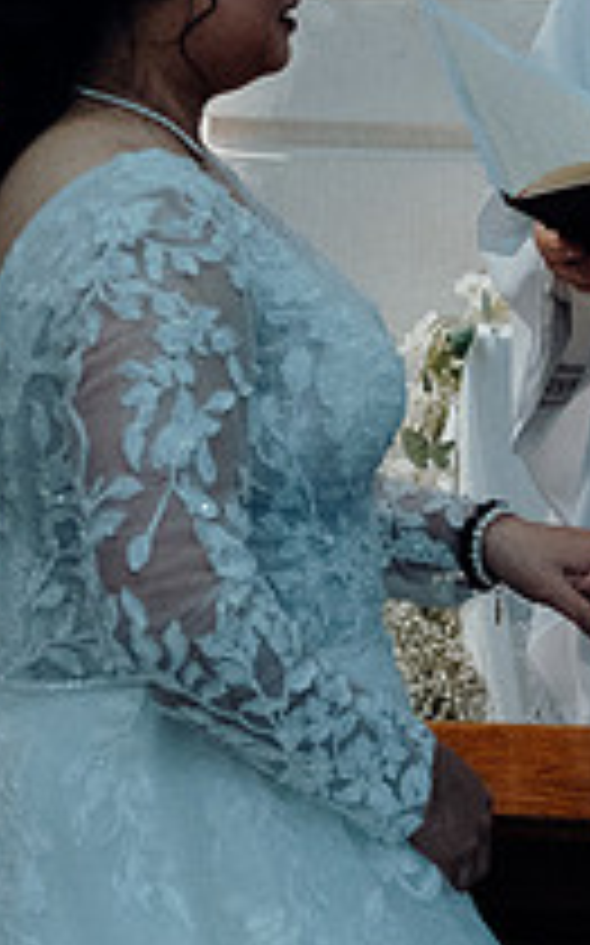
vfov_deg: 12.1
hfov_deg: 7.5
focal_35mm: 172
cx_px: 770
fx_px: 4431
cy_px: 137
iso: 1600
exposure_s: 1/160
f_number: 3.5
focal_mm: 41
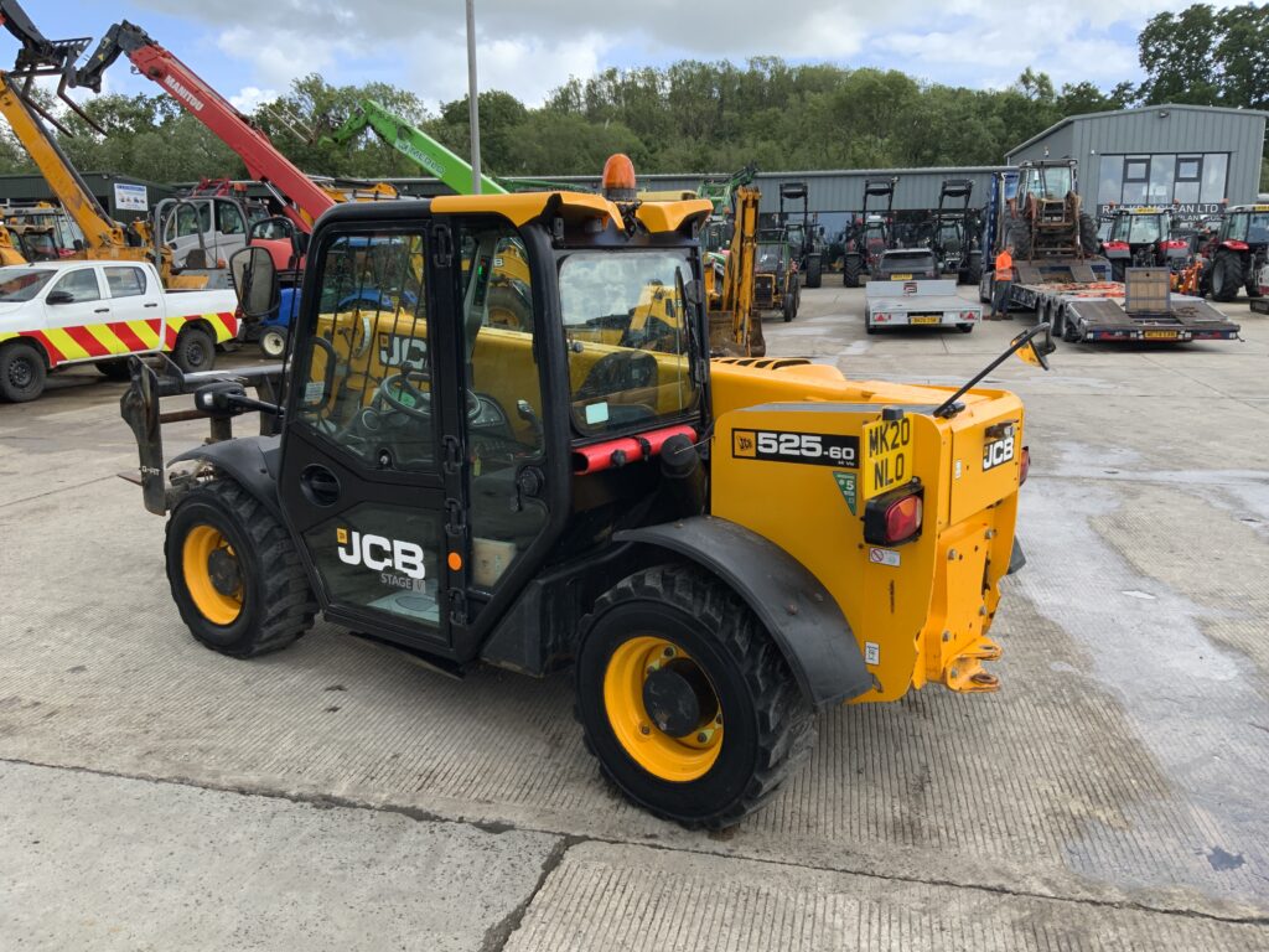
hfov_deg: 61.7
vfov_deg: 48.2
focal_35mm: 29
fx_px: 1063
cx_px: 634
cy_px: 476
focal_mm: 3
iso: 16
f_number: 1.8
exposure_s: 1/400
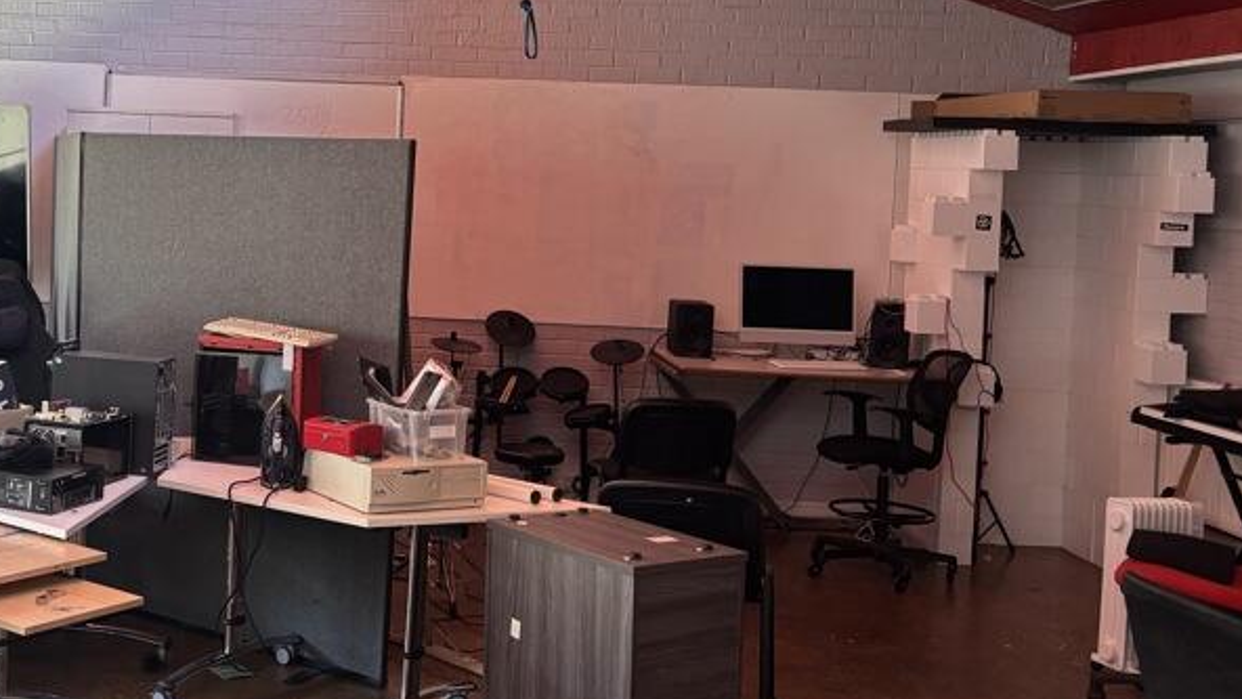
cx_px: 287
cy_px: 227
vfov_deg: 24.3
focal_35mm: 49
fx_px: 1614
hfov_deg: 40.7
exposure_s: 1/93
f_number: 1.6
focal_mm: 5.96
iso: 125
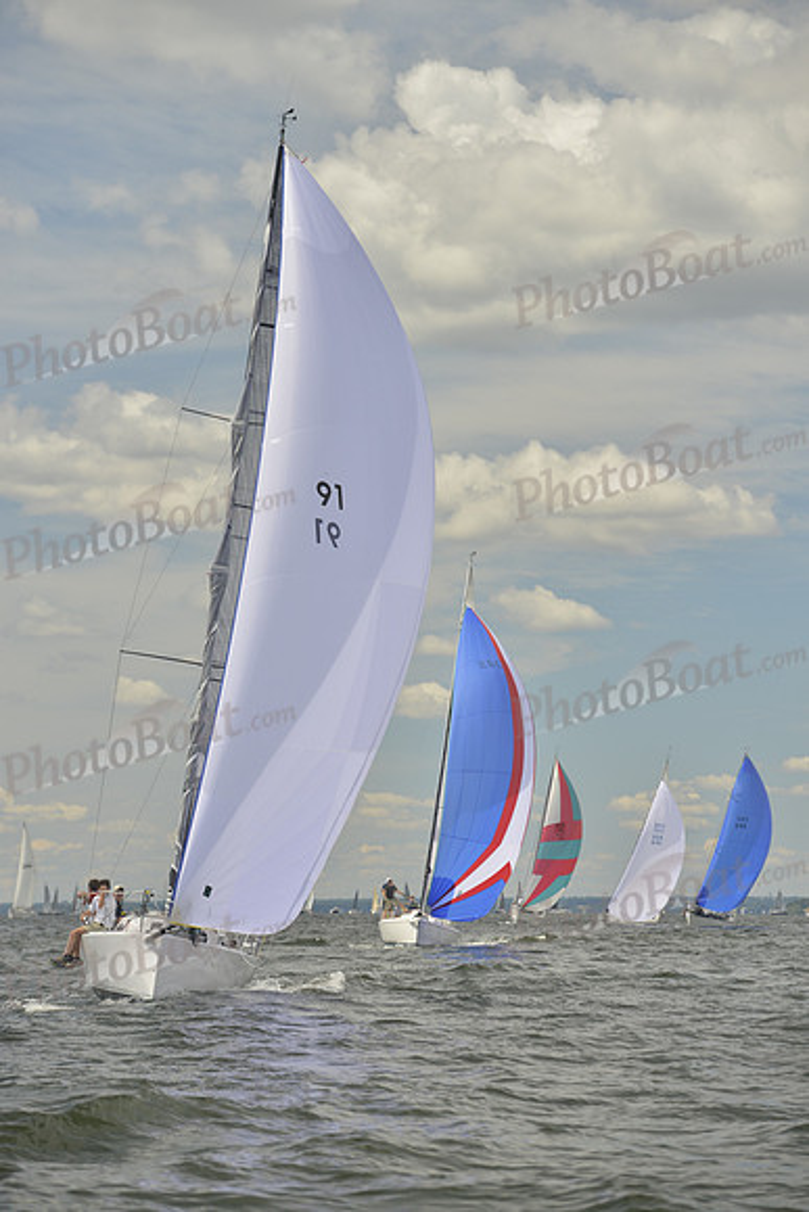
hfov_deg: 11.2
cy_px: 606
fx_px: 4110
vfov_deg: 16.8
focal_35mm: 122
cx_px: 404
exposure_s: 1/800
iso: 200
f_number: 5.6
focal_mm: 122
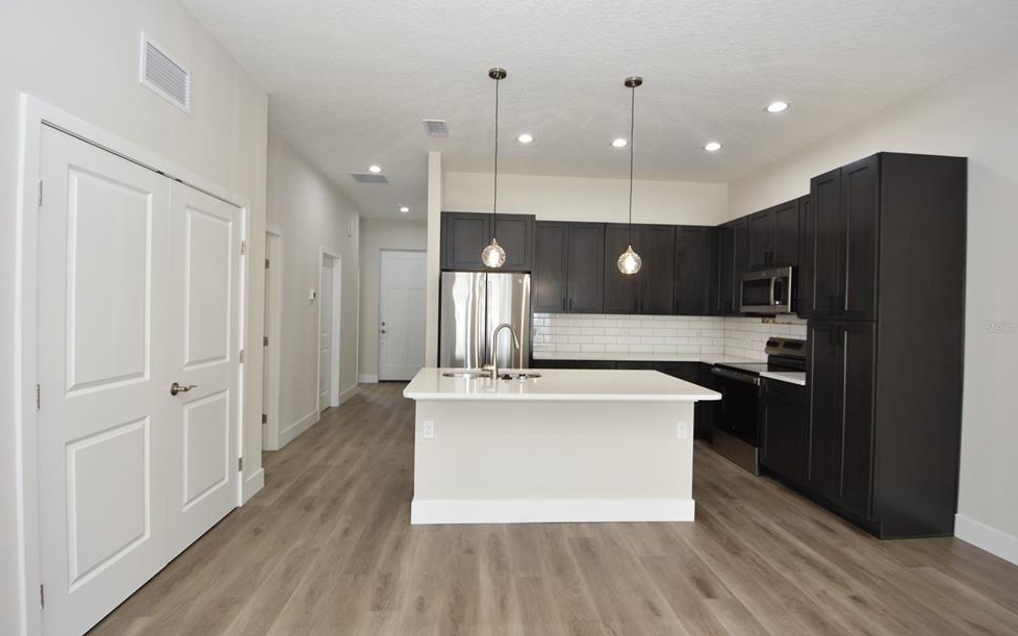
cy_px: 327
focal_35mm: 16
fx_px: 444
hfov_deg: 97.8
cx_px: 511
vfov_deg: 71.2
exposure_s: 1/60
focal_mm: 10
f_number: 4
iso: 280
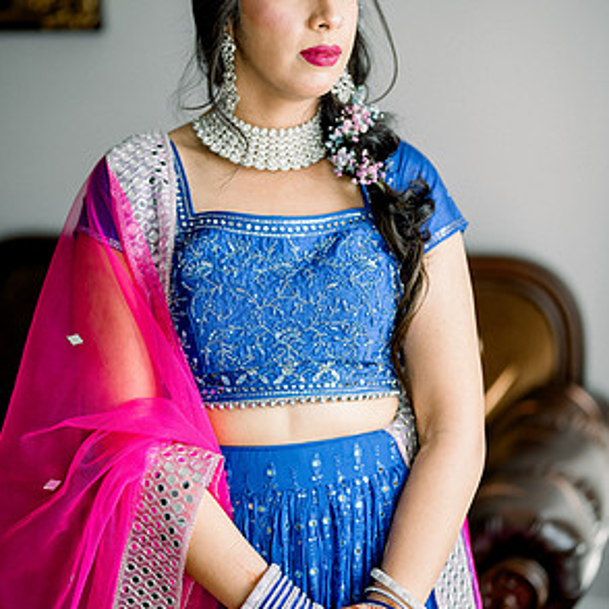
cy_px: 300
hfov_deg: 26.5
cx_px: 309
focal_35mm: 65
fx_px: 1294
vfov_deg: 26.5
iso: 320
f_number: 1.4
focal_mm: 50
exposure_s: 1/160
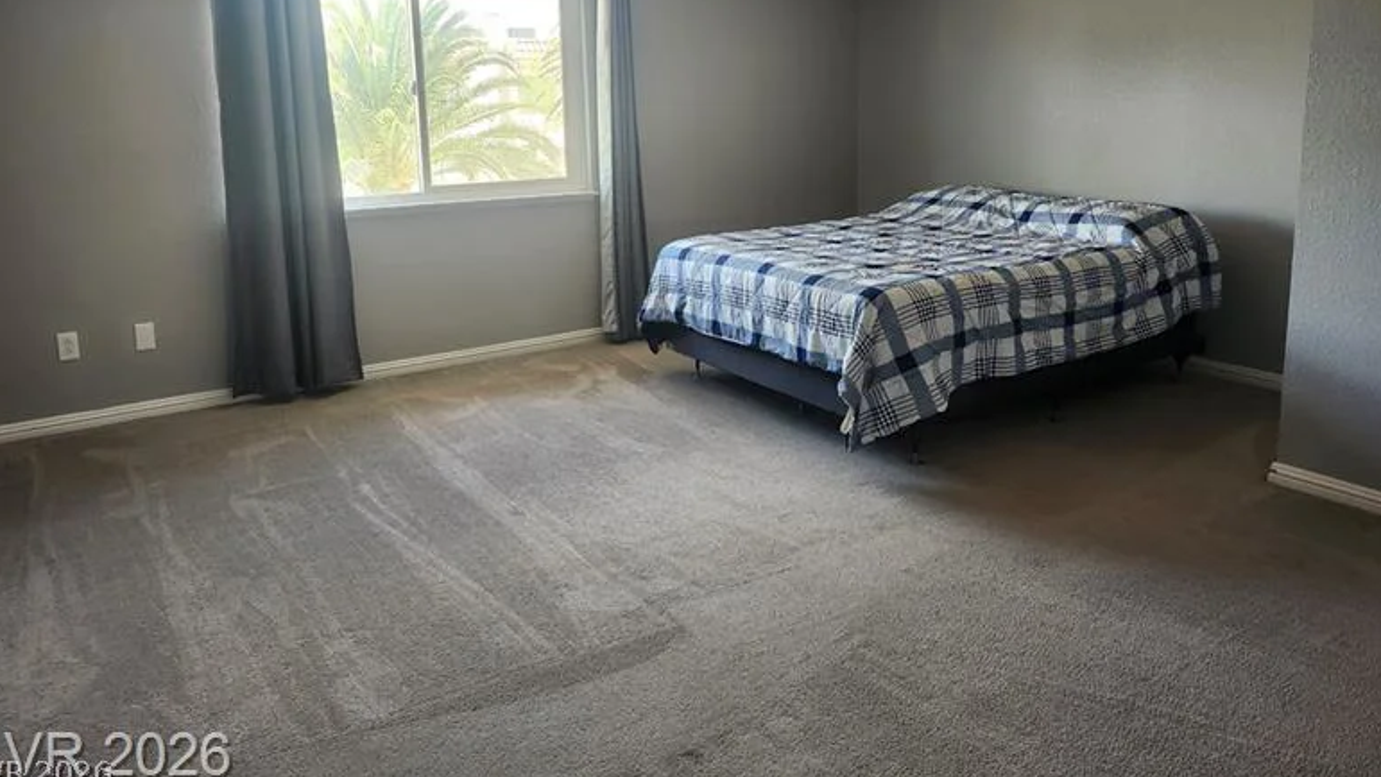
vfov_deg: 43.8
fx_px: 952
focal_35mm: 26
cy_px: 260
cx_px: 677
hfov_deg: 71.9
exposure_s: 1/120
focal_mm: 5.54
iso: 200
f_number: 1.8
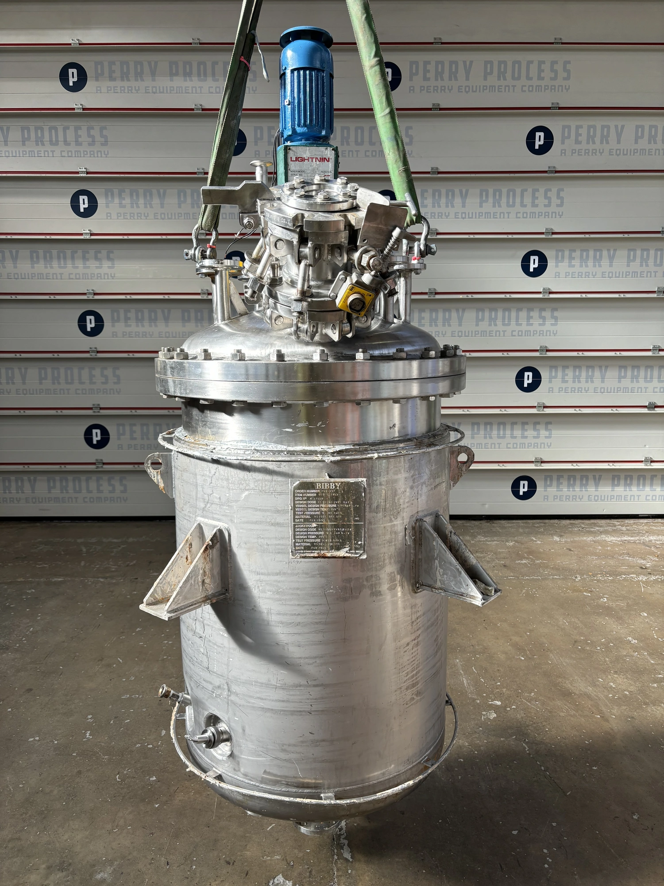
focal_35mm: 26
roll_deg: -0.4
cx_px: 332
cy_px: 443
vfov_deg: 67.3
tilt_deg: -9.7
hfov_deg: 53.1
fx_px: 665
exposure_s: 1/396
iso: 50
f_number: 1.6
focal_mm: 5.96
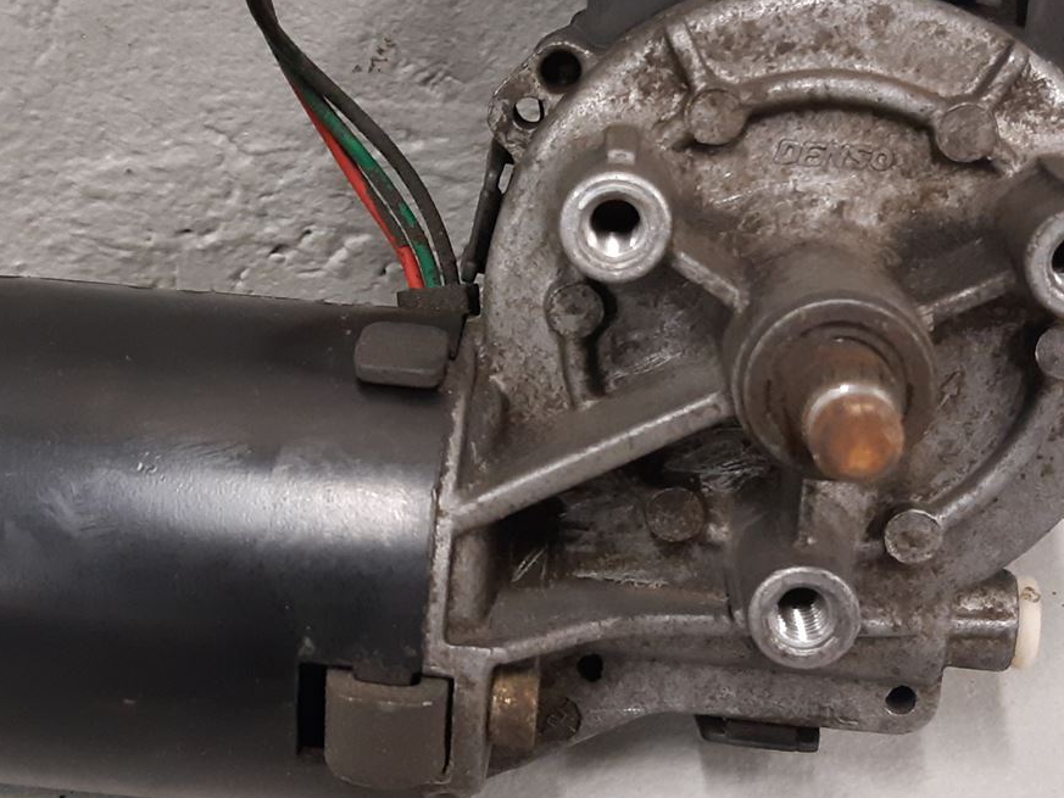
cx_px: 430
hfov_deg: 31.6
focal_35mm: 61
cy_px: 346
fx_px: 1875
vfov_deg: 24.0
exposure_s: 1/50
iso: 250
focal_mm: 3.93
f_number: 1.7
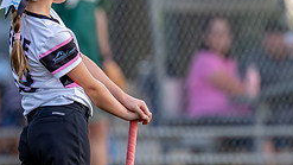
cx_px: 57
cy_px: 97
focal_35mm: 627
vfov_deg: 1.9
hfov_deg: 3.4
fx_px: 4872
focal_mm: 200
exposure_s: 1/2000
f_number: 2.8
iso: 1600
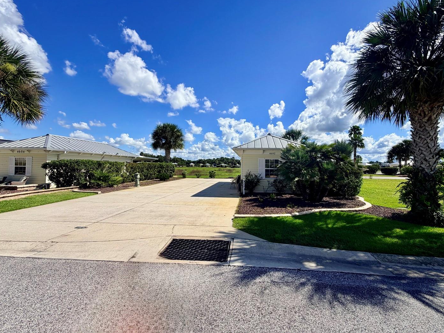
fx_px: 205
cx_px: 235
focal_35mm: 16
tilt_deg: +1.8
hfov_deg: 94.4
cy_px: 160
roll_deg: -0.5
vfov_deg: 78.1
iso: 20
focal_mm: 2.22
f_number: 2.2
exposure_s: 1/1339
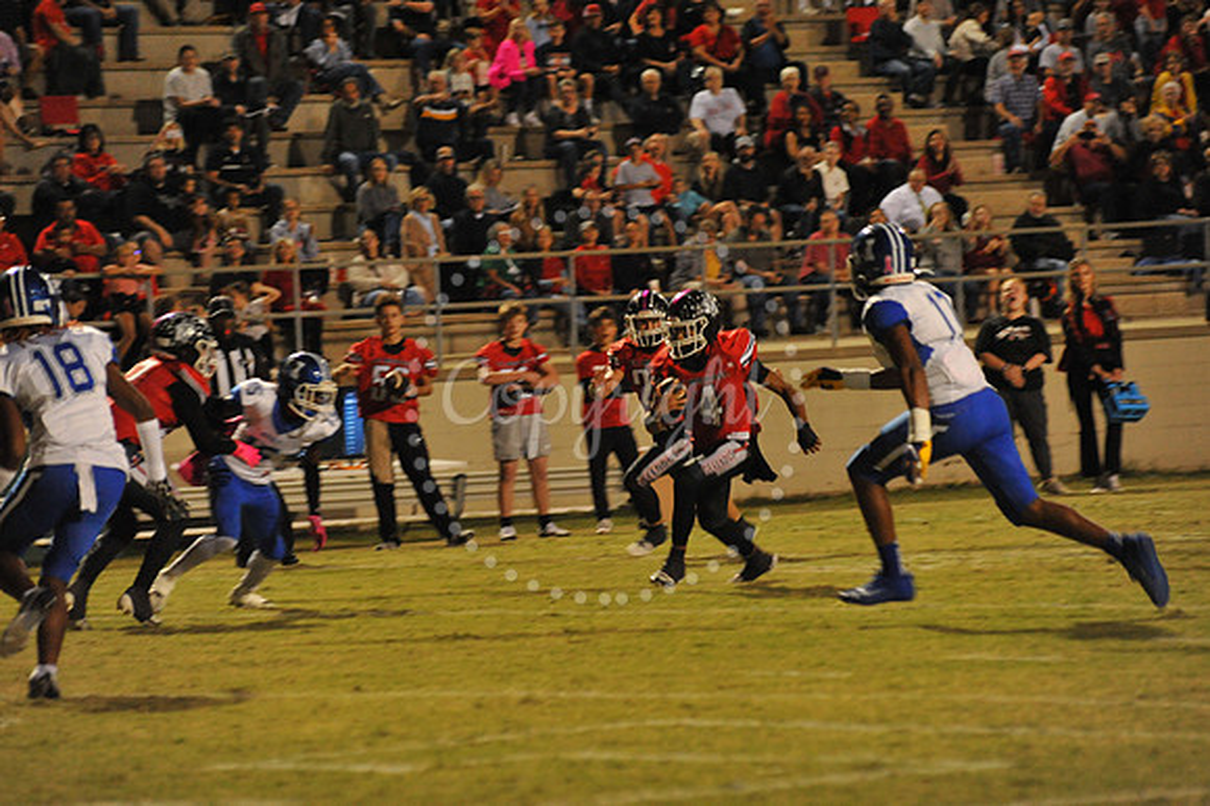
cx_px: 605
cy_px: 403
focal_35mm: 200
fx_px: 6718
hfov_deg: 10.3
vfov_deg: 6.9
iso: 5000
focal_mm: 200
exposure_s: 1/200
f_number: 5.6
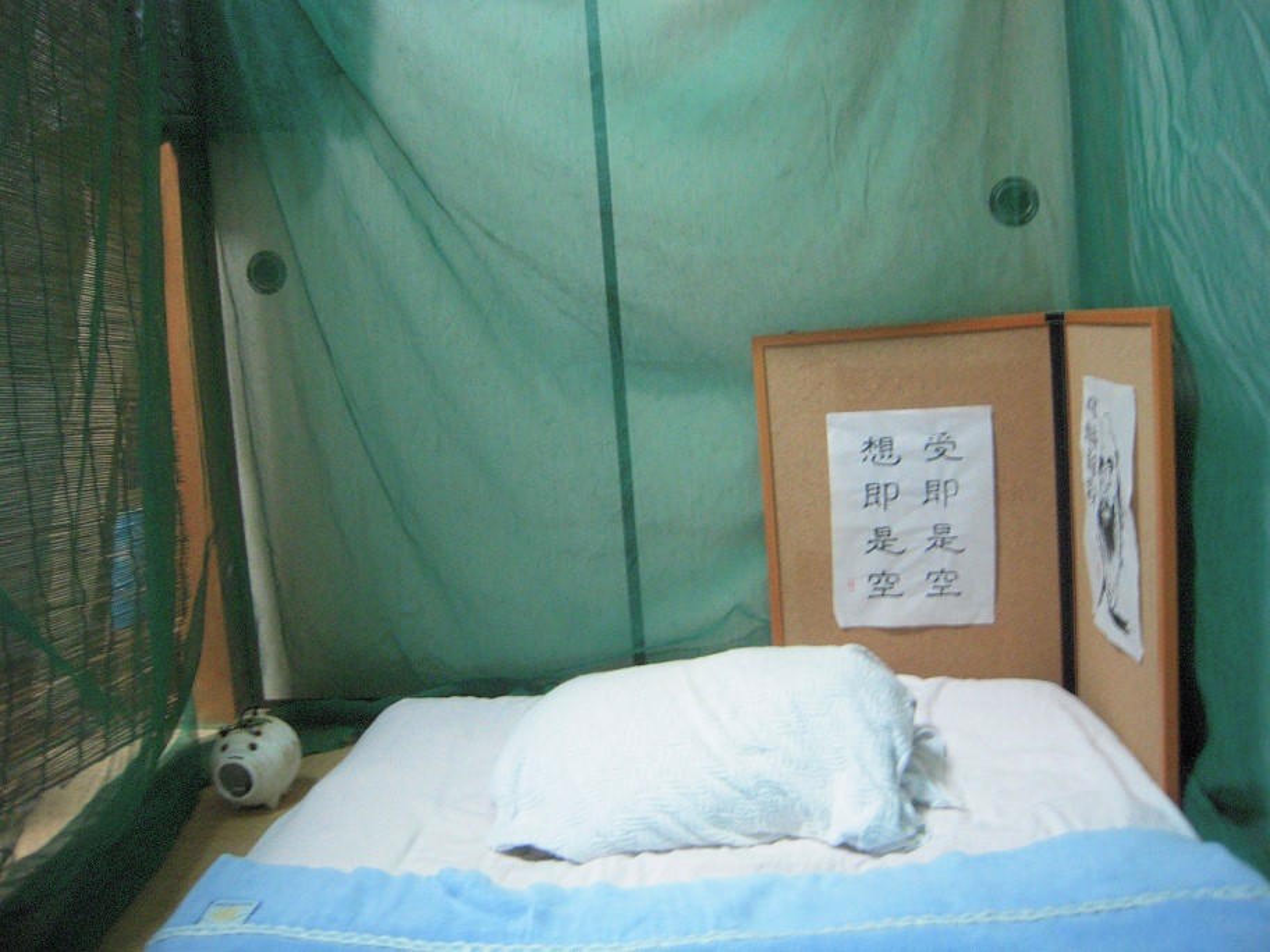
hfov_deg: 63.4
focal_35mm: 28
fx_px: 1027
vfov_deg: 49.7
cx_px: 635
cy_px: 476
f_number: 2.7
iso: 640
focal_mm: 5
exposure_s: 1/8
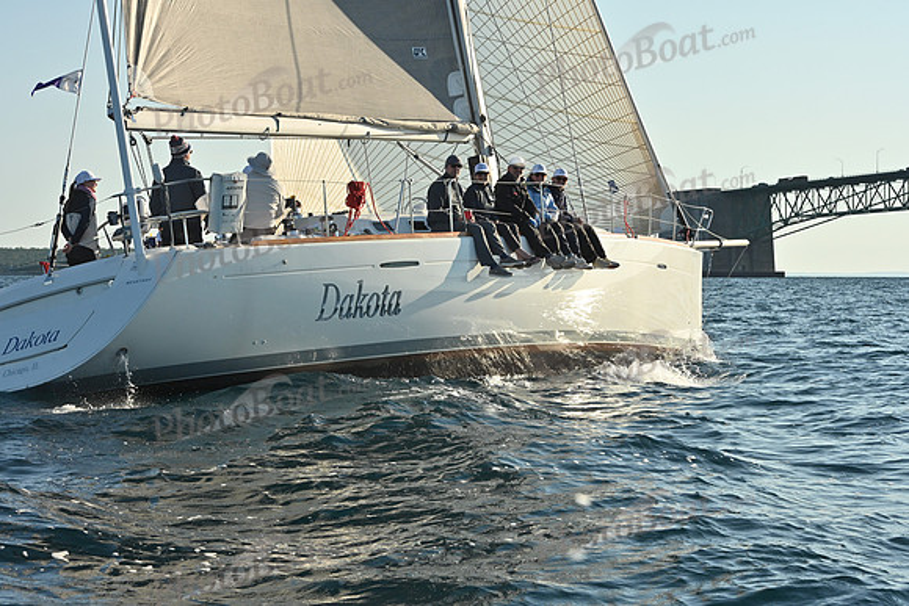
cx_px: 454
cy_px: 303
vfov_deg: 15.9
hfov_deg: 23.6
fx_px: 2172
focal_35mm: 86
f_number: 11
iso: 800
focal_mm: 86
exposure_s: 1/1000
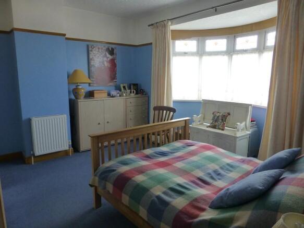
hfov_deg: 71.6
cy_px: 114
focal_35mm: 24
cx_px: 152
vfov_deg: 56.8
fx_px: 211
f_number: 3.3
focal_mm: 4.3
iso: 320
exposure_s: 1/60
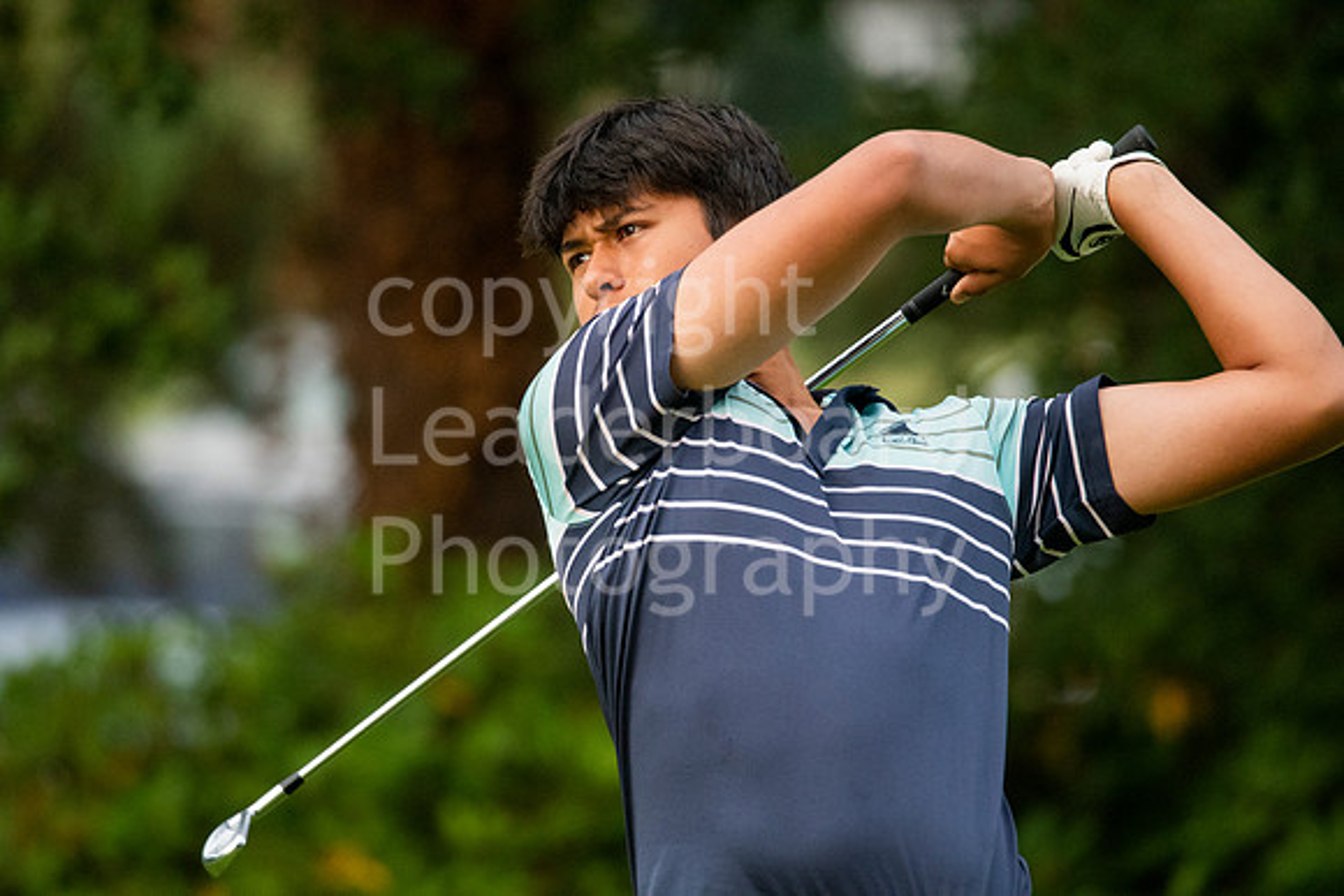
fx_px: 16803
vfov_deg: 3.1
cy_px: 448
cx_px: 672
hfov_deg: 4.6
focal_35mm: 450
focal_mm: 300
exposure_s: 1/1000
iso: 2500
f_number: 4
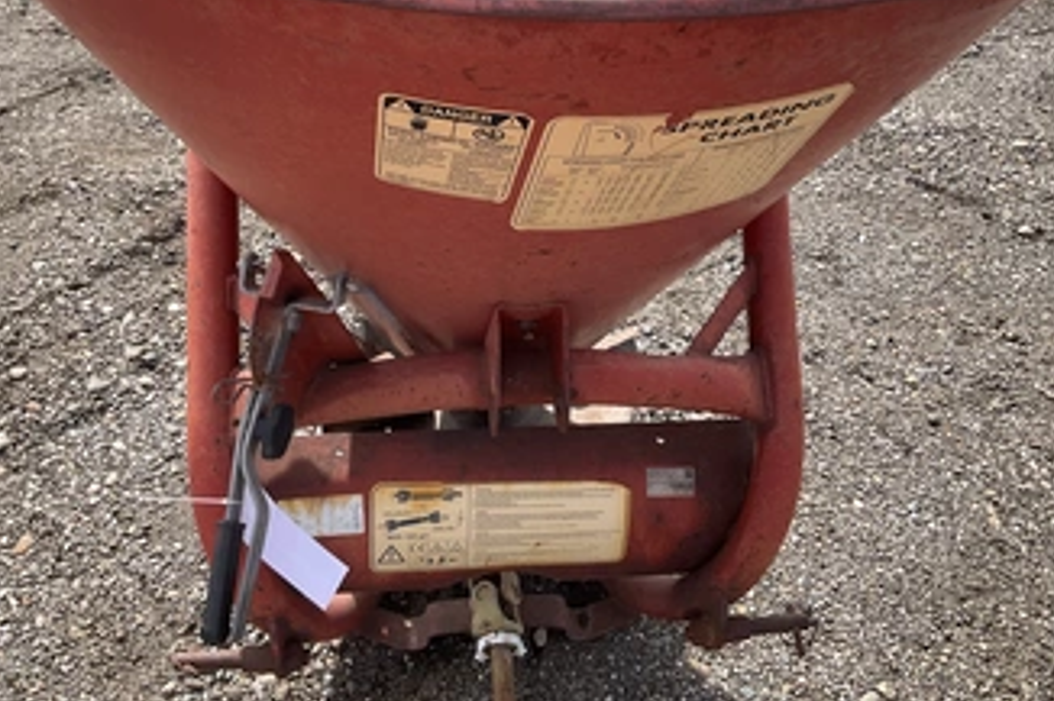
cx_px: 530
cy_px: 236
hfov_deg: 51.9
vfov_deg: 35.6
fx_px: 1083
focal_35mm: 37
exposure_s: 1/599
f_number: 1.8
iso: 25
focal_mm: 3
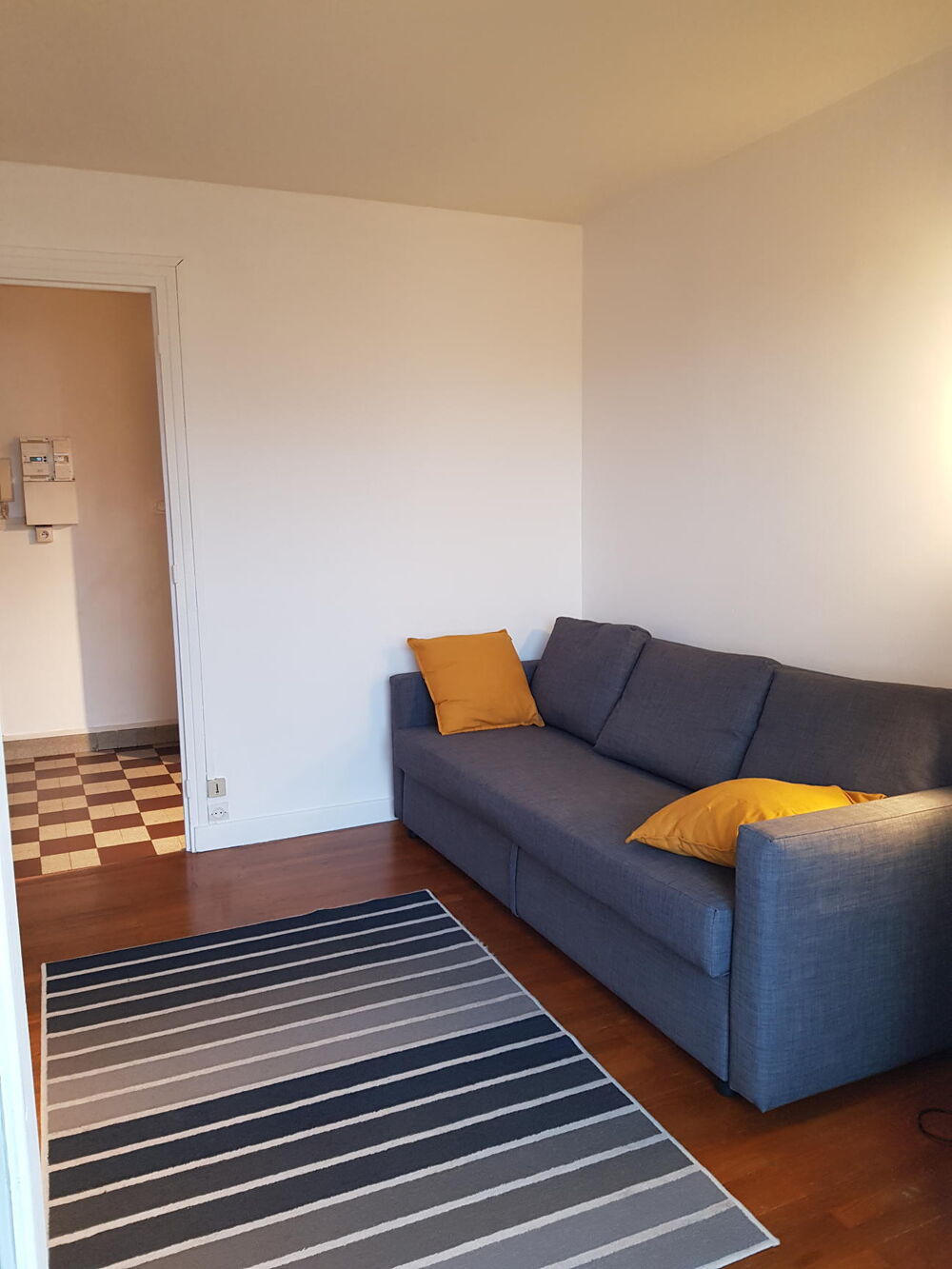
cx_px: 476
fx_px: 953
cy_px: 634
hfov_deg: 53.1
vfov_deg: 67.3
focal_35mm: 26
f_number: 1.7
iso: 160
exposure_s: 1/33
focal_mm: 4.2
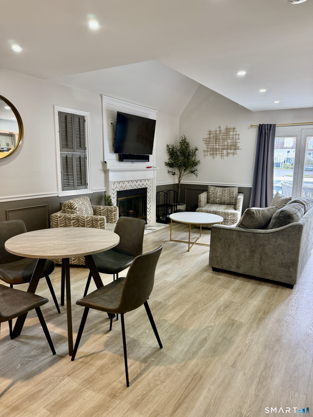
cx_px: 156
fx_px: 289
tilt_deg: -6.0
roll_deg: +0.4
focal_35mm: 24
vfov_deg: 71.6
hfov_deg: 56.8
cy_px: 208
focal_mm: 6.76
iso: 160
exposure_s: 1/60
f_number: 1.78
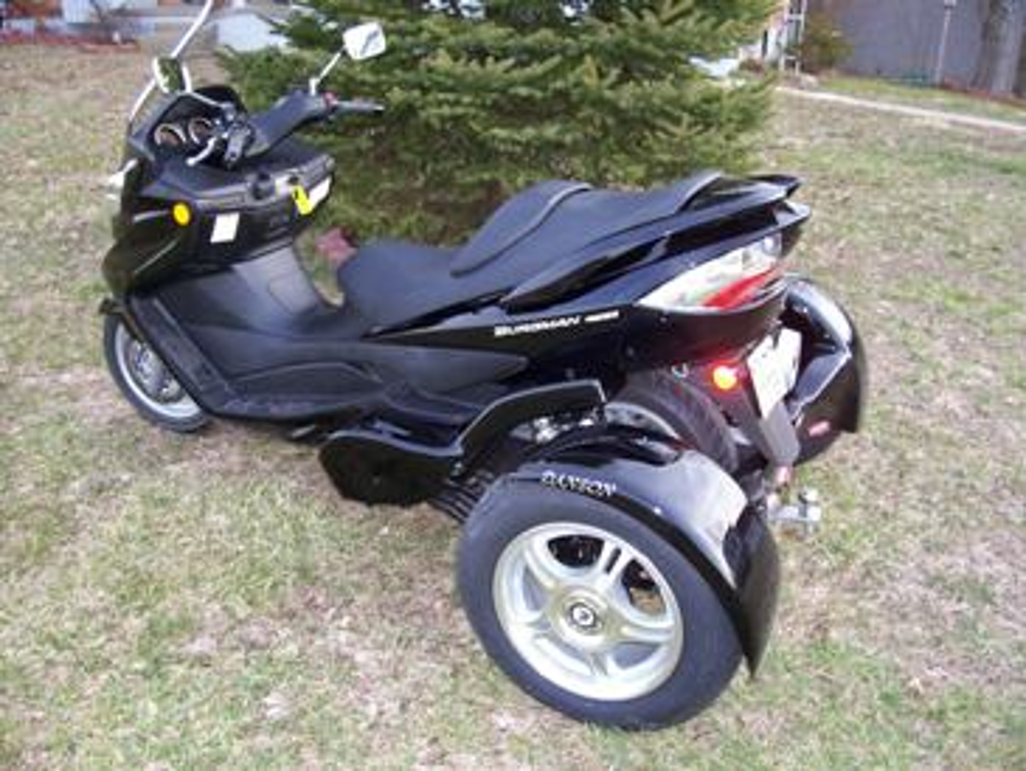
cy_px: 386
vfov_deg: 41.8
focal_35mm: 34
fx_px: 1008
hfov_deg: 53.9
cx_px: 513
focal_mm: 5.6
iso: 140
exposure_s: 1/112
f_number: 2.7
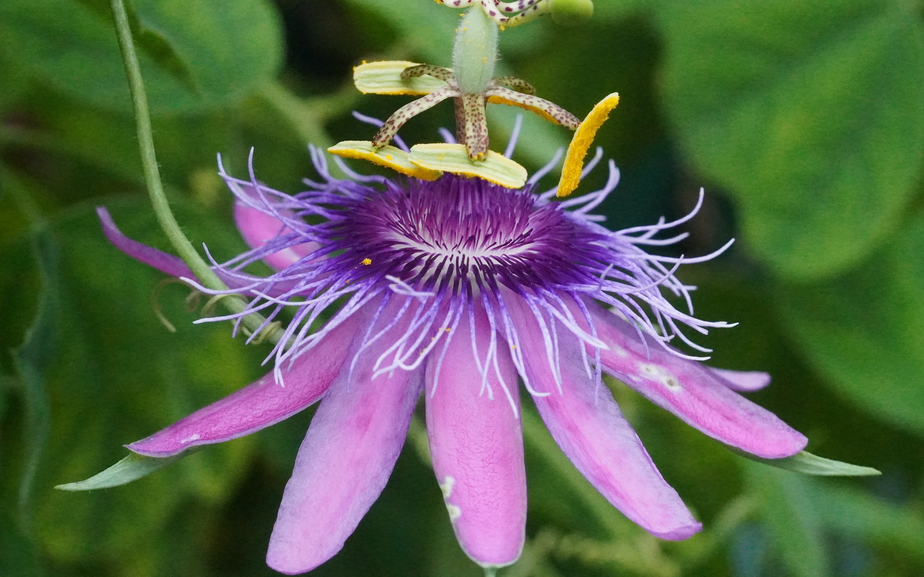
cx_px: 420
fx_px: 4583
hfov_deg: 11.5
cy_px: 203
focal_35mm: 182
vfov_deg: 7.2
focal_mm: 90
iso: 10000
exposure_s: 1/250
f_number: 8
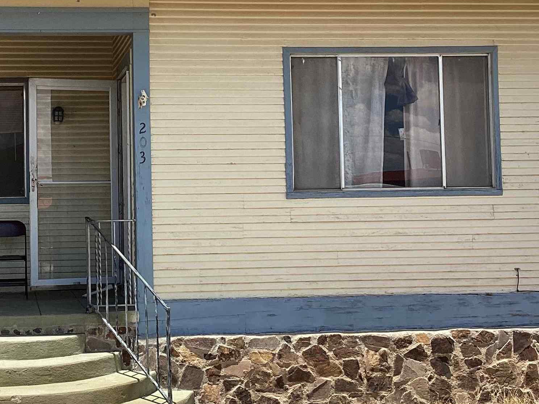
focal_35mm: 64
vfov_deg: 22.9
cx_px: 139
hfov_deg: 29.8
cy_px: 169
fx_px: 997
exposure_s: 1/1235
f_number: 2.4
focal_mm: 3.3
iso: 25
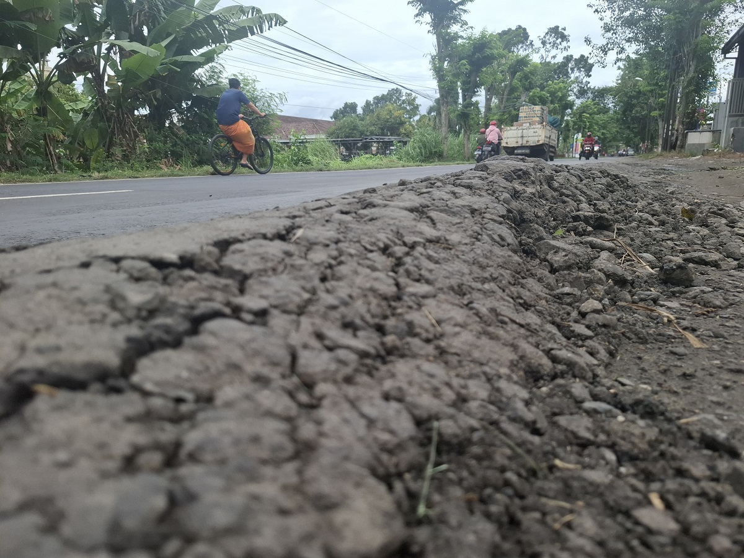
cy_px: 279
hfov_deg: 73.9
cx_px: 372
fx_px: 494
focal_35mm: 23
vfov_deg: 58.9
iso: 50
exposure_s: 1/1661
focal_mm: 5.54
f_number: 1.8
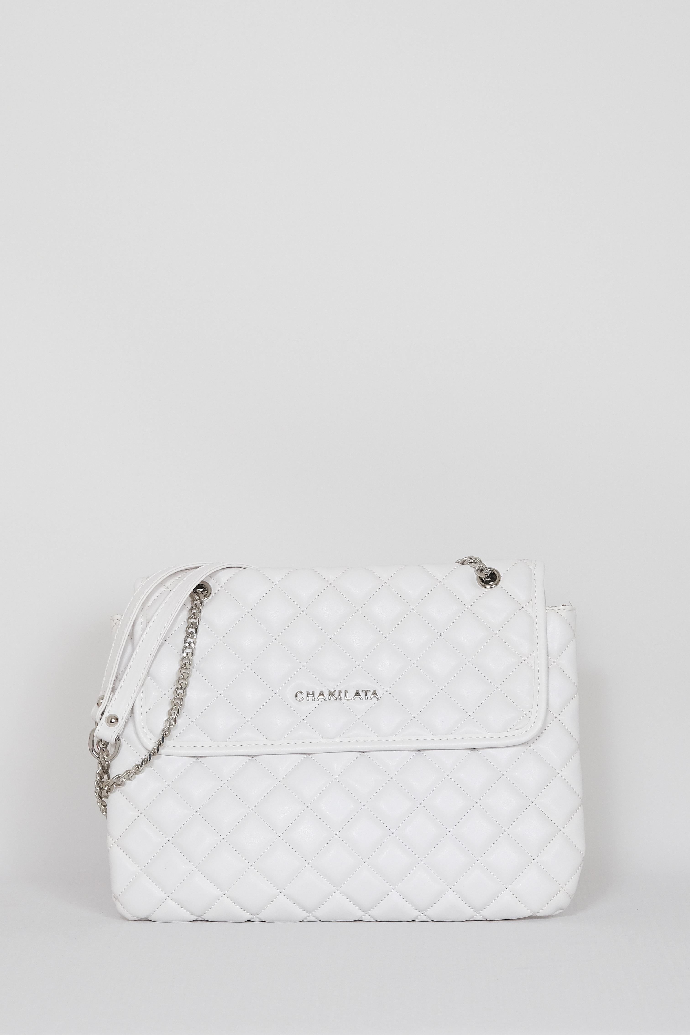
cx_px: 345
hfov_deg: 16.7
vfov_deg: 24.8
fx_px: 2357
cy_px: 518
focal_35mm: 82
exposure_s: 1/125
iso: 1000
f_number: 7.1
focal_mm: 54.5
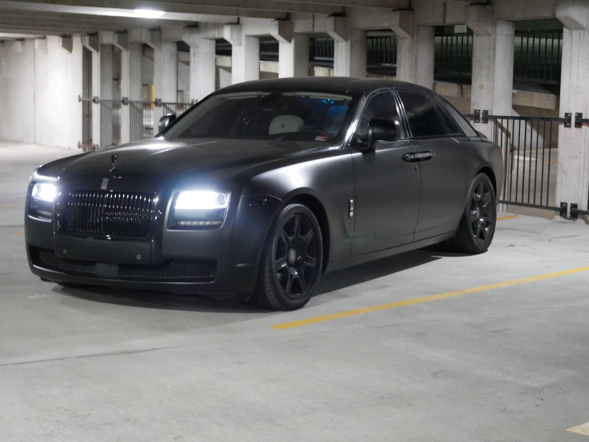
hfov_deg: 27.0
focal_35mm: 72
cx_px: 294
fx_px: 1226
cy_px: 221
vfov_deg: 20.5
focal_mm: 36
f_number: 5.3
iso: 3200
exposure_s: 1/25
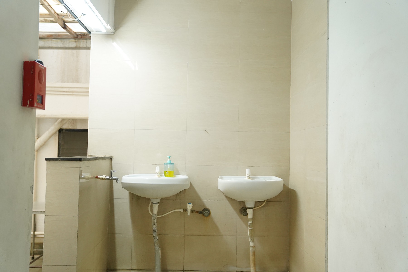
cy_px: 136
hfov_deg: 55.8
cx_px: 204
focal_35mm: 34
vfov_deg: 38.9
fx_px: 385
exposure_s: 1/125
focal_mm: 34
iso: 4000
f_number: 3.2
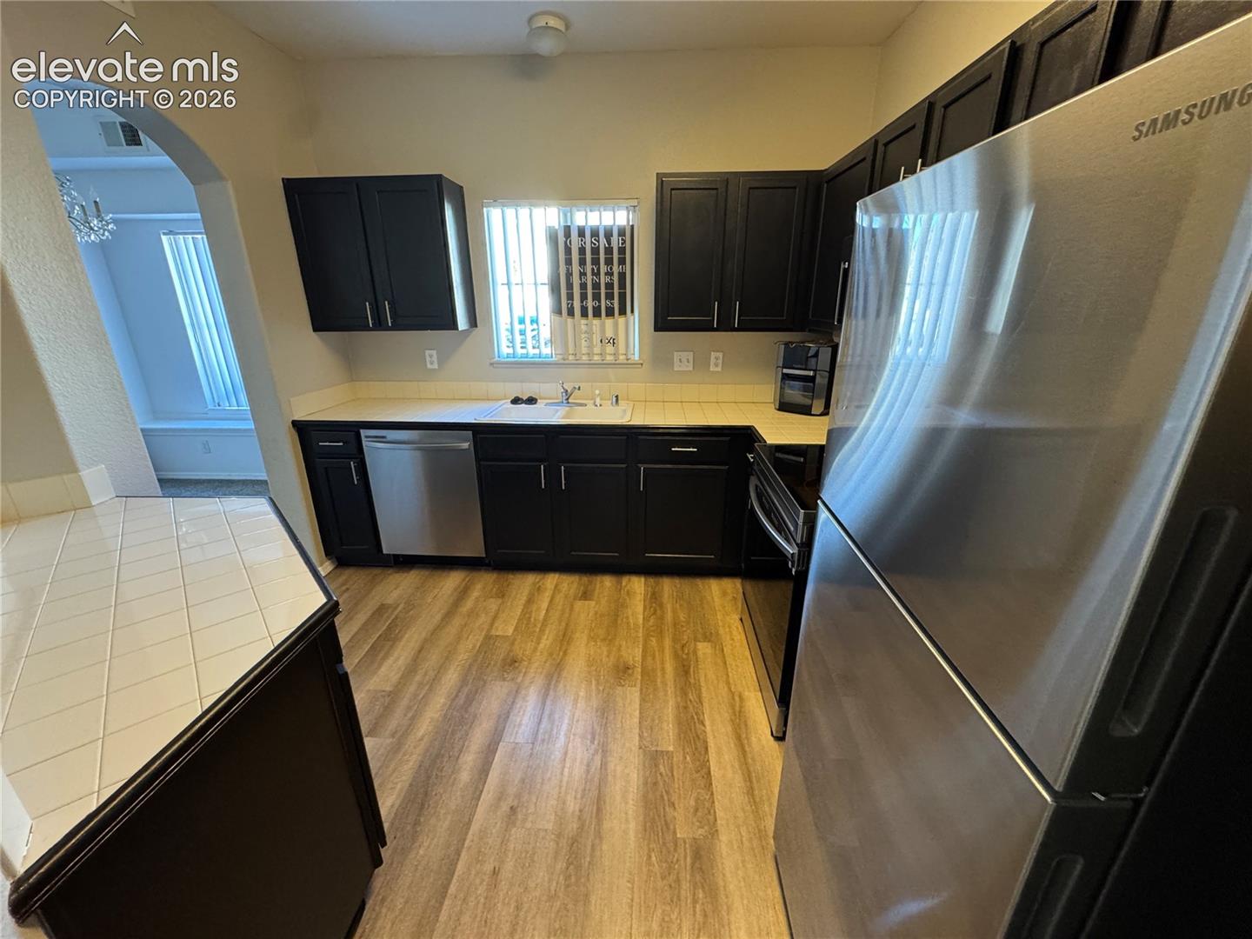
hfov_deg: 102.1
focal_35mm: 14
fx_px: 506
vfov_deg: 85.7
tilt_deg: -19.3
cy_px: 470
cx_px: 626
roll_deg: -0.1
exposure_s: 1/60
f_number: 2.2
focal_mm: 2.22
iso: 500
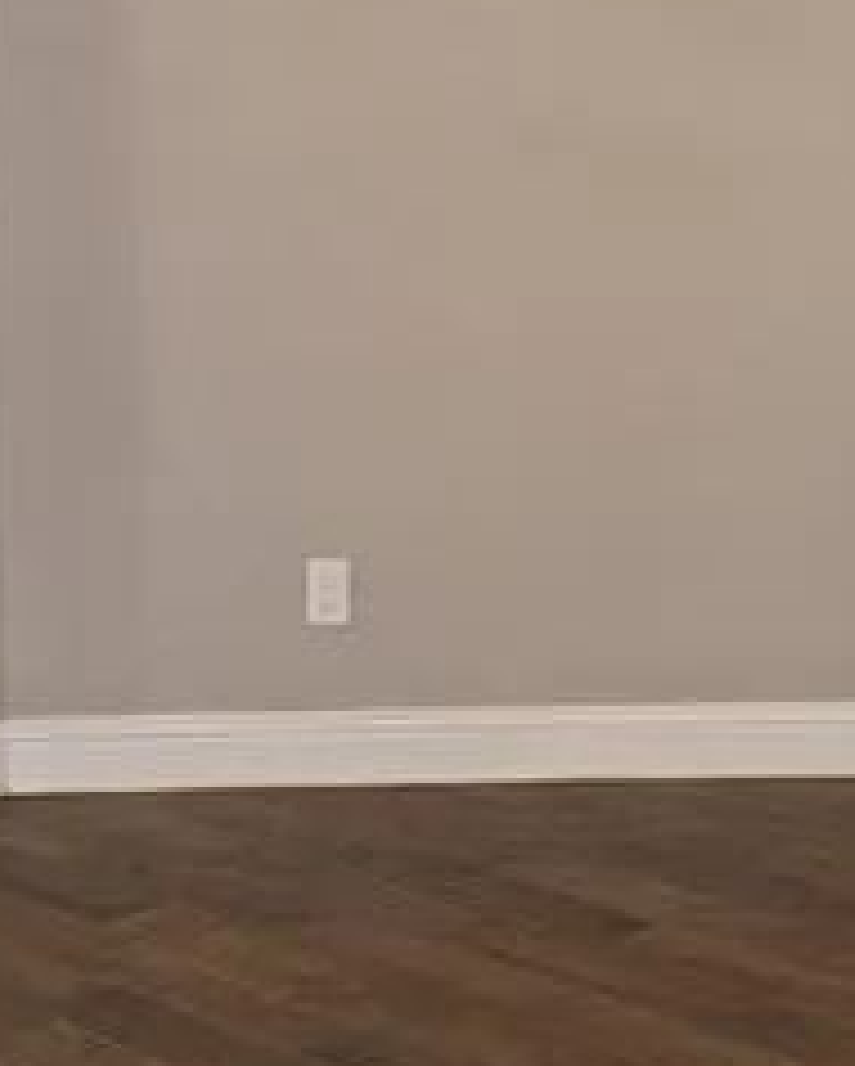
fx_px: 3064
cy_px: 81
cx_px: 590
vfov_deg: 19.3
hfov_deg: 15.8
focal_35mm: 97
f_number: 1.8
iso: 160
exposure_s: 1/40
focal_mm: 5.54
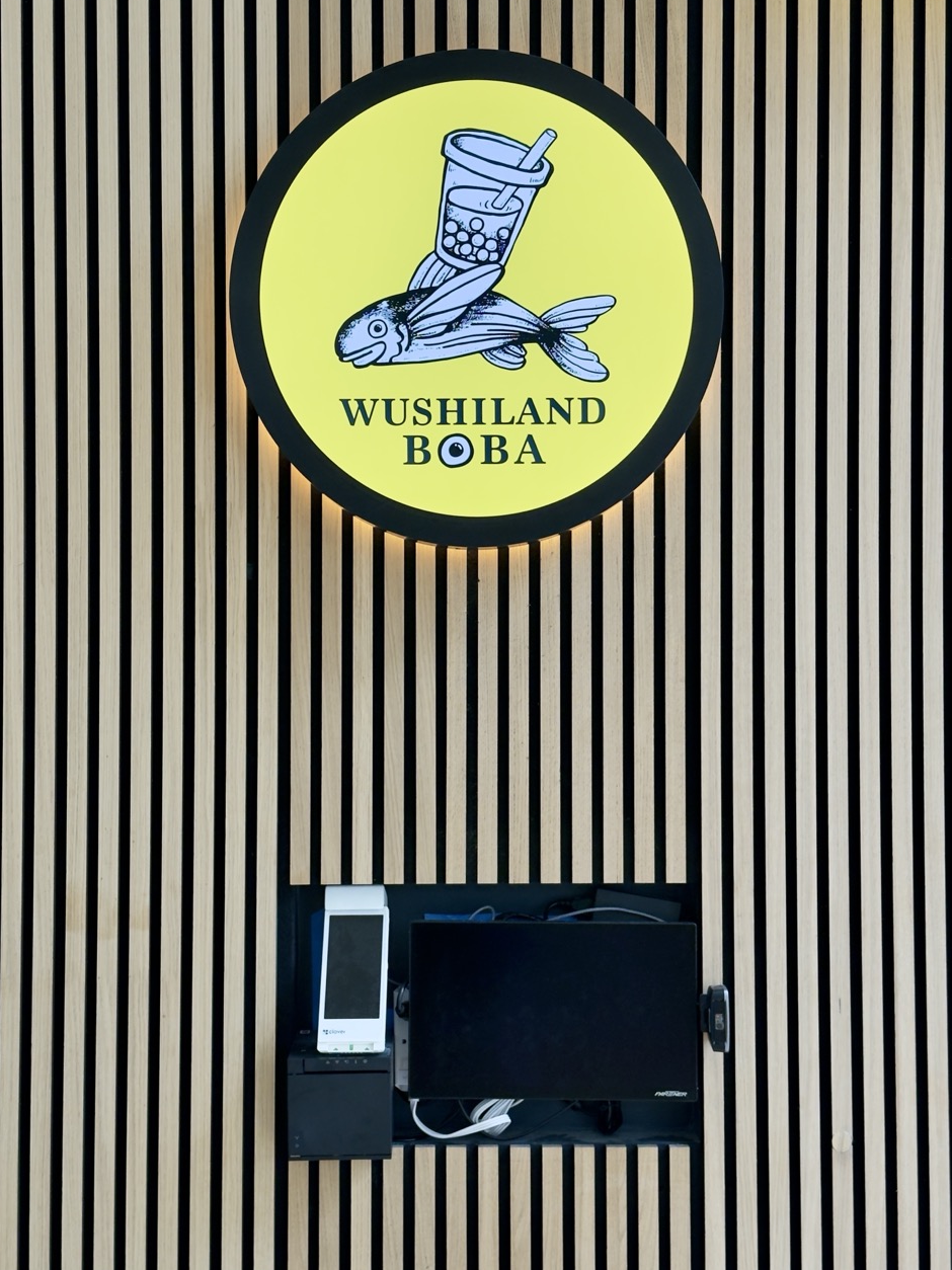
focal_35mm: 49
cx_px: 484
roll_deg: +0.5
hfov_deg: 29.7
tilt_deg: +1.0
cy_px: 633
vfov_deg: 38.9
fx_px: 1797
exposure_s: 1/253
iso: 80
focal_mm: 6.76
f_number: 1.78
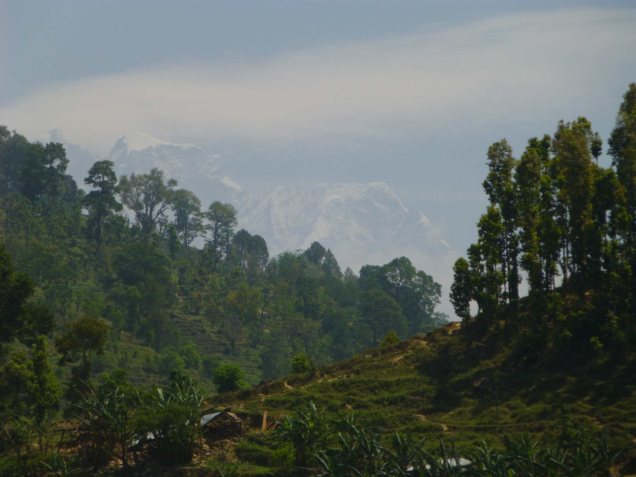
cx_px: 318
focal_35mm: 227
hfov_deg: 8.7
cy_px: 238
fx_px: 4171
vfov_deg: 6.5
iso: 100
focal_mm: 40.5
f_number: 5.9
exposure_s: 1/800
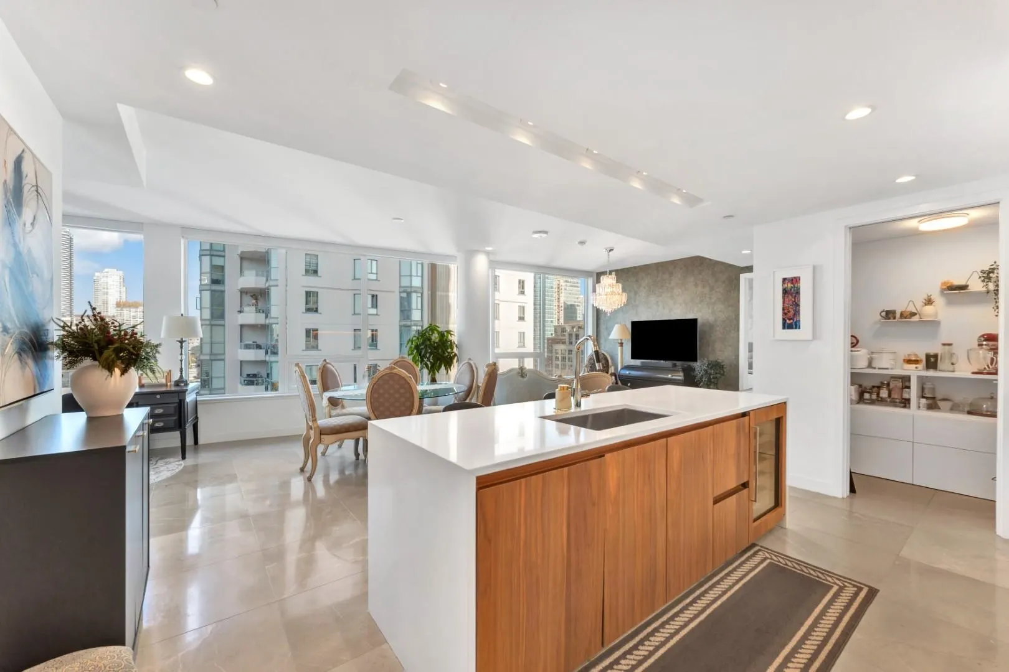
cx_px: 504
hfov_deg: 104.3
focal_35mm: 14
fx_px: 392
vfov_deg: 81.2
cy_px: 336
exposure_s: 1/30
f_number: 8
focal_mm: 14
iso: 400
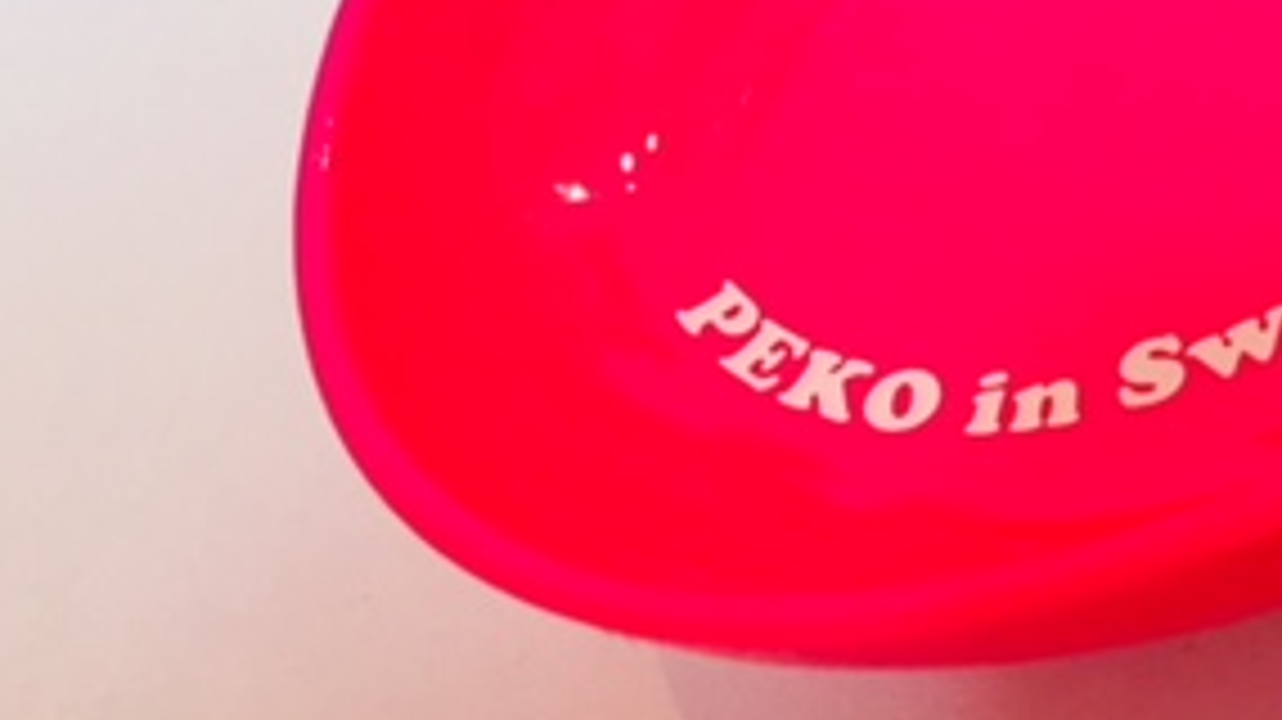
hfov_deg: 28.0
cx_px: 1286
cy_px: -324
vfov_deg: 15.7
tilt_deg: -43.5
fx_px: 2412
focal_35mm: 71
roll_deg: +29.6
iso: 125
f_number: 2.2
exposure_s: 1/33
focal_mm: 4.15
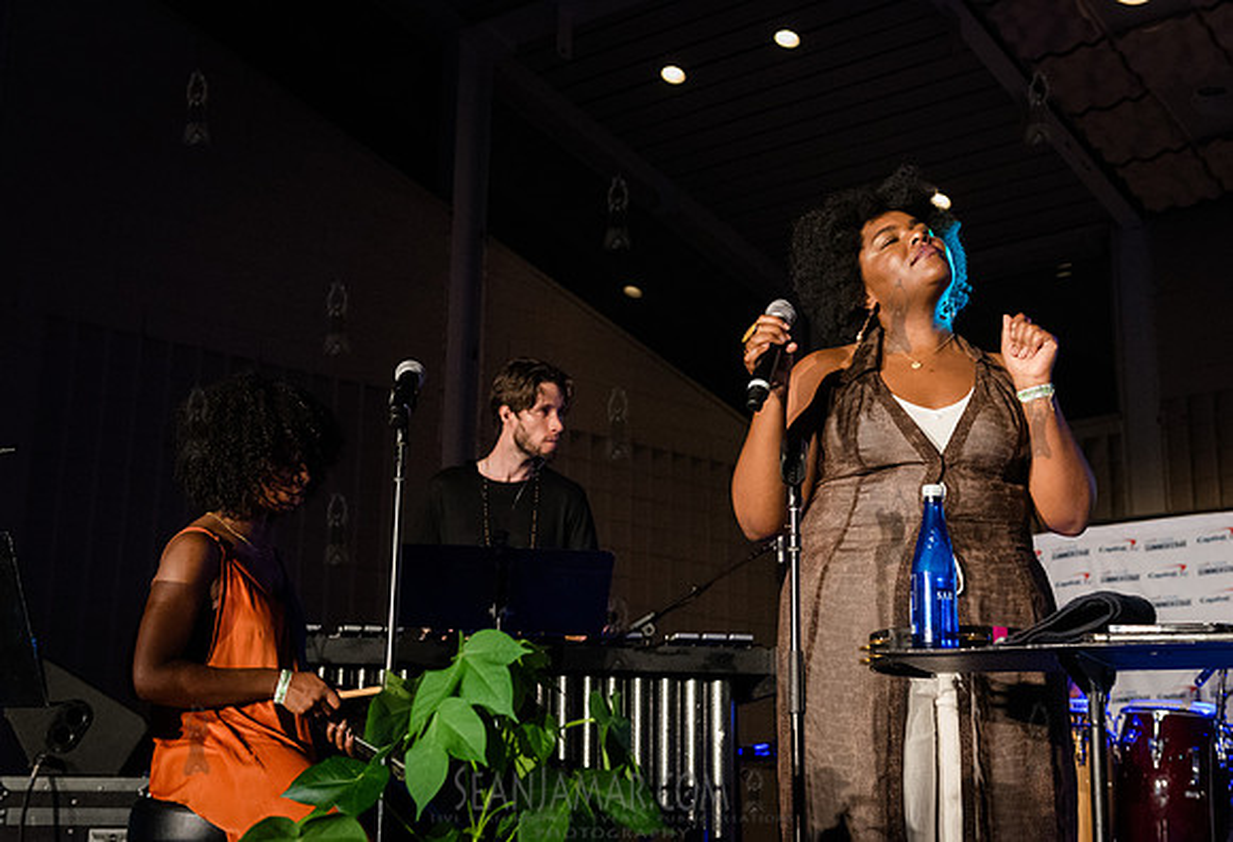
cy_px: 379
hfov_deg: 35.8
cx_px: 678
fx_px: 1907
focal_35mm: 55
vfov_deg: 24.9
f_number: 4
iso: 6400
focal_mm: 48
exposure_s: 1/500
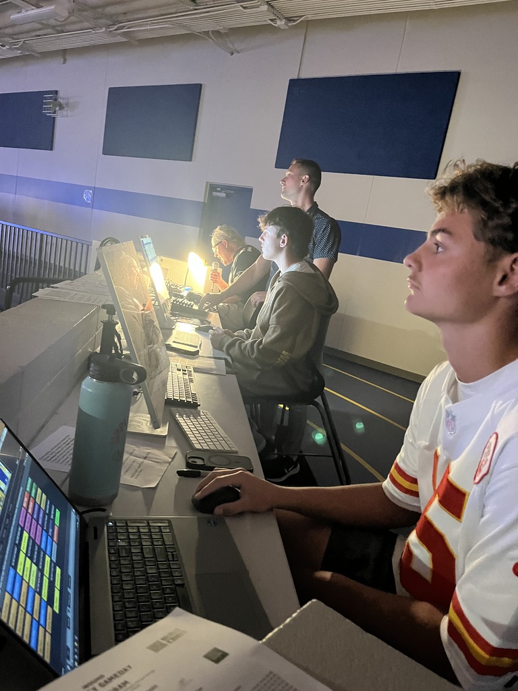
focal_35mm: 26
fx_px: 519
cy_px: 346
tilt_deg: -10.5
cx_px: 259
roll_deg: -10.3
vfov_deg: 67.3
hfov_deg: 53.1
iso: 800
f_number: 1.6
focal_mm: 5.1
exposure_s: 1/30
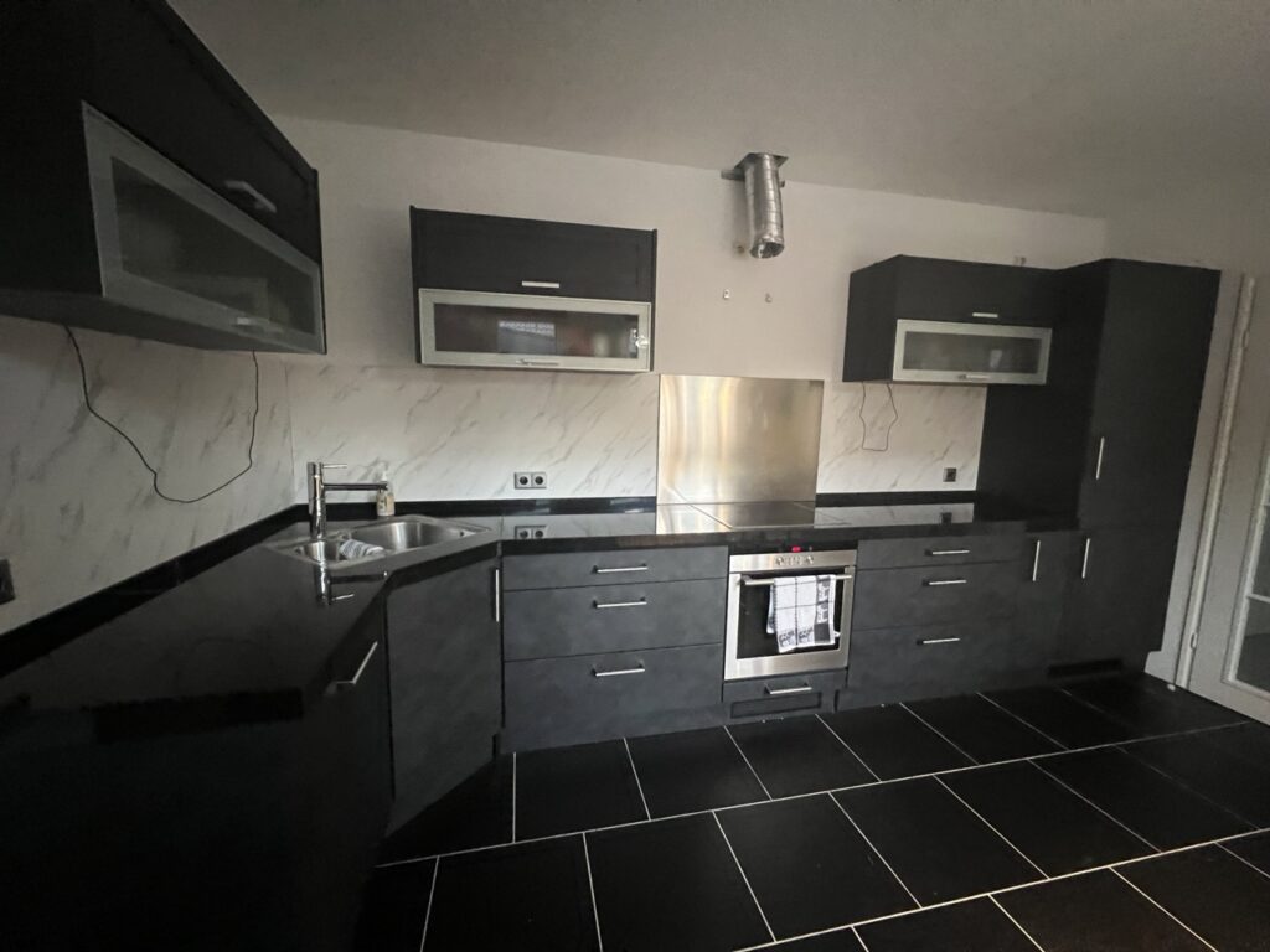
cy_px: 476
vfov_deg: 89.9
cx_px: 635
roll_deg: -0.9
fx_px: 477
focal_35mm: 13
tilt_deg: -7.7
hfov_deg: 106.2
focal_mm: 1.57
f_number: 1.8
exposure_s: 1/54
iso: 1000
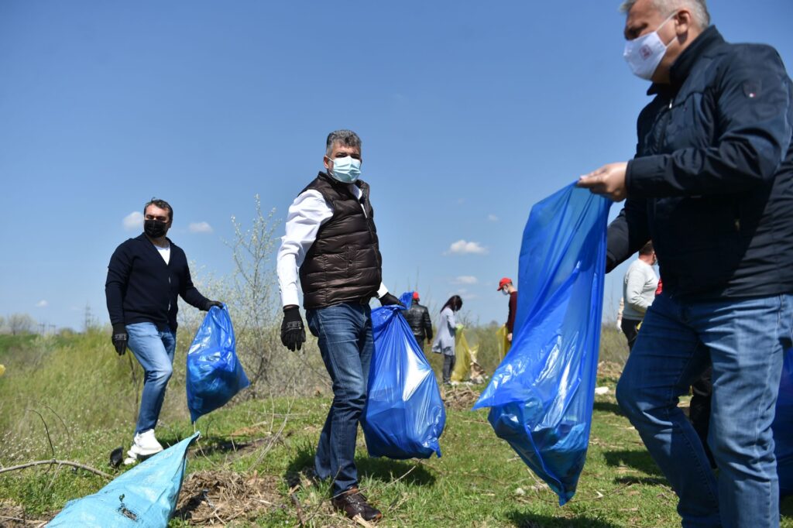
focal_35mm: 32
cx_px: 396
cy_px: 264
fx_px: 705
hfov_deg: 58.7
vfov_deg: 41.1
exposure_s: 1/4000
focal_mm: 32
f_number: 4
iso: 200
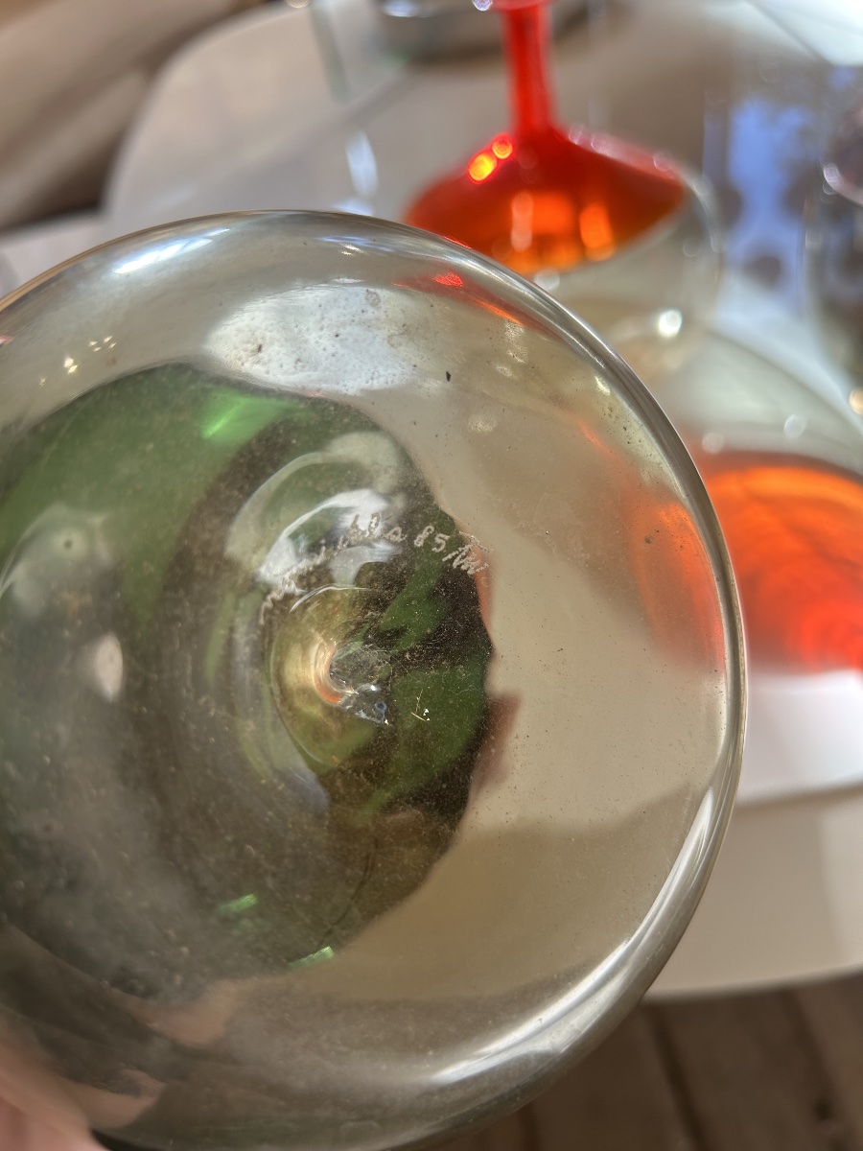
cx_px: 432
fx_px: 864
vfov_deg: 67.3
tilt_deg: -45.8
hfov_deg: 53.1
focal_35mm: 26
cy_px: 576
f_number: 1.5
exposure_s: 1/177
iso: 40
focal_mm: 5.7
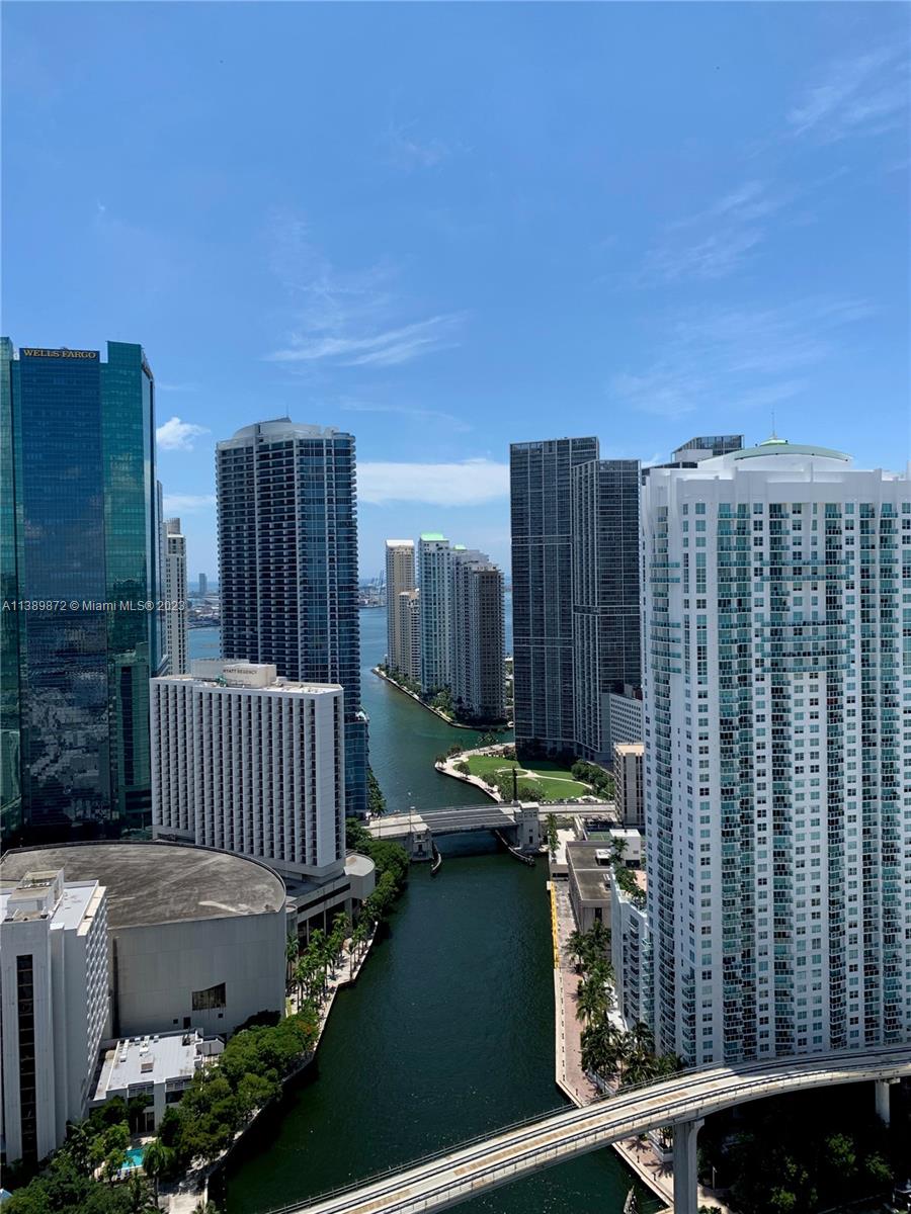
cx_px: 456
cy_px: 607
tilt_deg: +1.0
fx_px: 912
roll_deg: +0.1
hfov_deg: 53.1
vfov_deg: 67.3
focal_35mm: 26
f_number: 1.8
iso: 25
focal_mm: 4.25
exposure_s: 1/2364
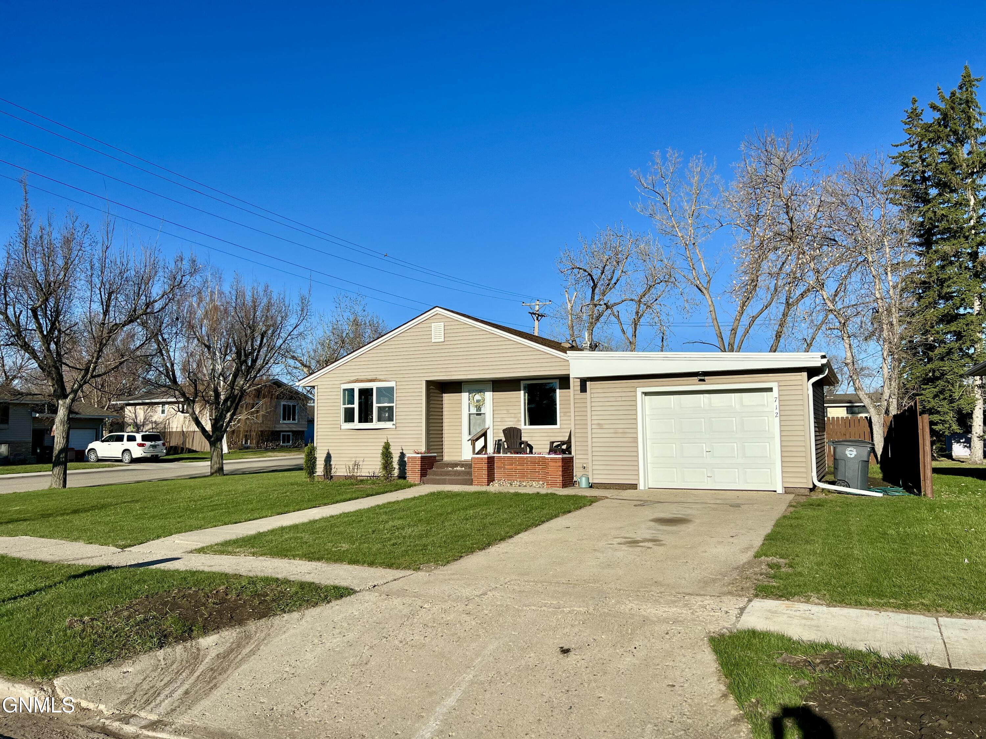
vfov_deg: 53.1
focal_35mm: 26
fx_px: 741
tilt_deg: +4.8
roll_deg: +0.6
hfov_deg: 67.3
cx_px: 493
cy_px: 370
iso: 50
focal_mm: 5.7
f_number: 1.5
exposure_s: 1/5882
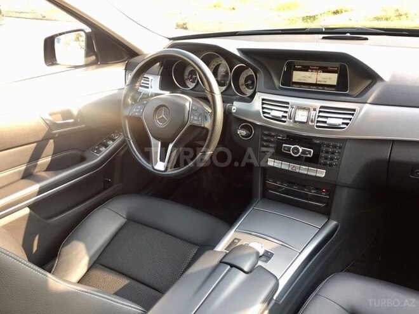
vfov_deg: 48.2
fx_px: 351
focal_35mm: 29
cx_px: 210
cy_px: 157
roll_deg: +3.9
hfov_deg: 61.7
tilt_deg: -29.2
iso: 50
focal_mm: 4.15
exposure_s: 1/100
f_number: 2.2
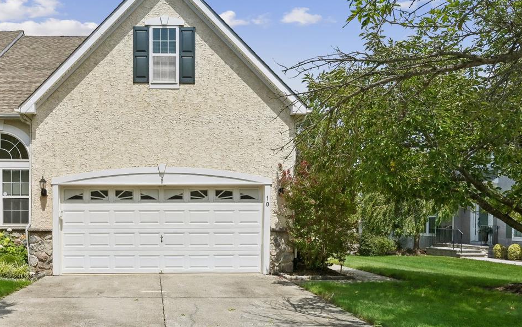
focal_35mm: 35
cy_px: 190
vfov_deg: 36.4
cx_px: 160
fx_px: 495
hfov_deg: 54.1
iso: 400
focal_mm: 22.5
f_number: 11
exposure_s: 1/2000
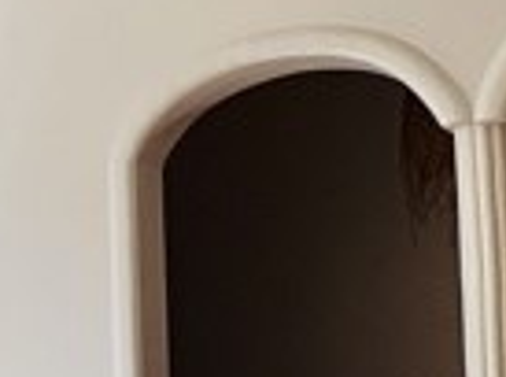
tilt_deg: +3.8
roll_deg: +0.8
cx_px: -166
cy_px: 292
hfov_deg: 21.4
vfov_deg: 17.8
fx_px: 1195
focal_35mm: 82
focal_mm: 2.22
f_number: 2.2
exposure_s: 1/383
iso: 64
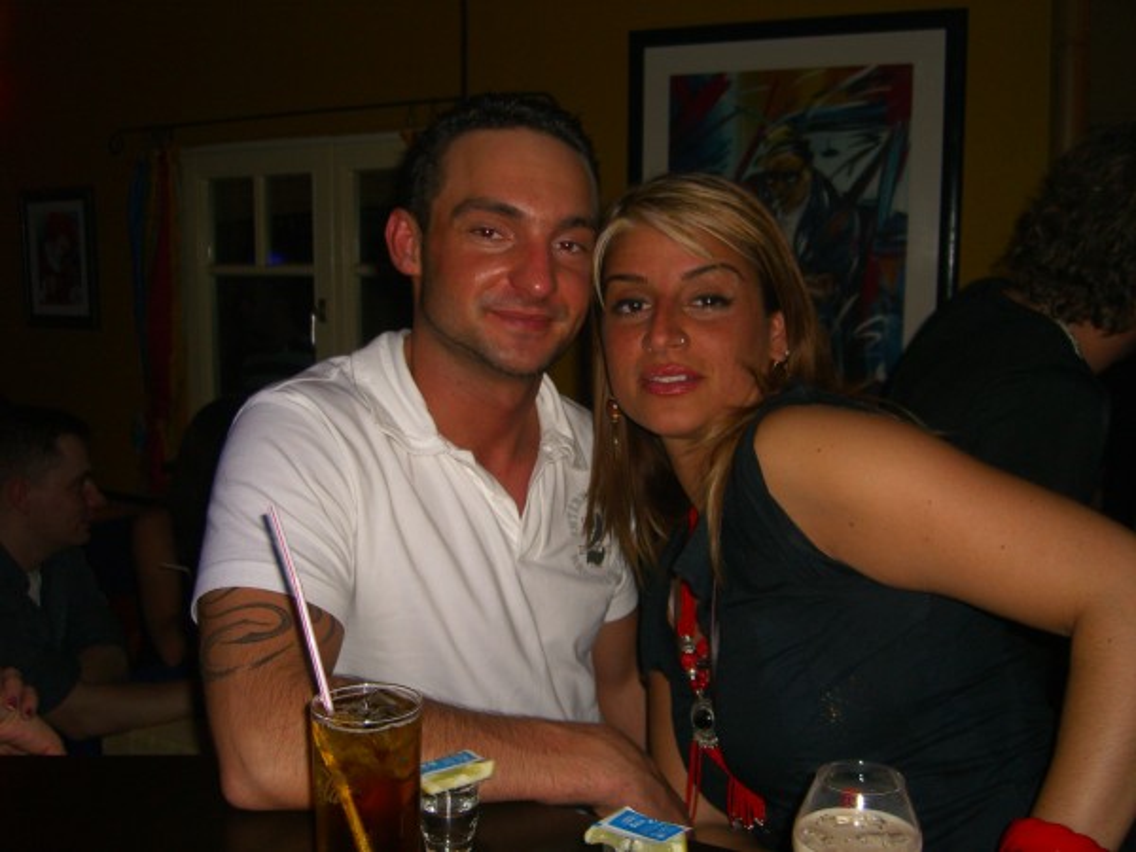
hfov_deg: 49.0
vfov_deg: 37.7
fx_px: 1247
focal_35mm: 38
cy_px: 426
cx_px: 568
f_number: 2.8
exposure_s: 1/60
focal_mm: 7.9
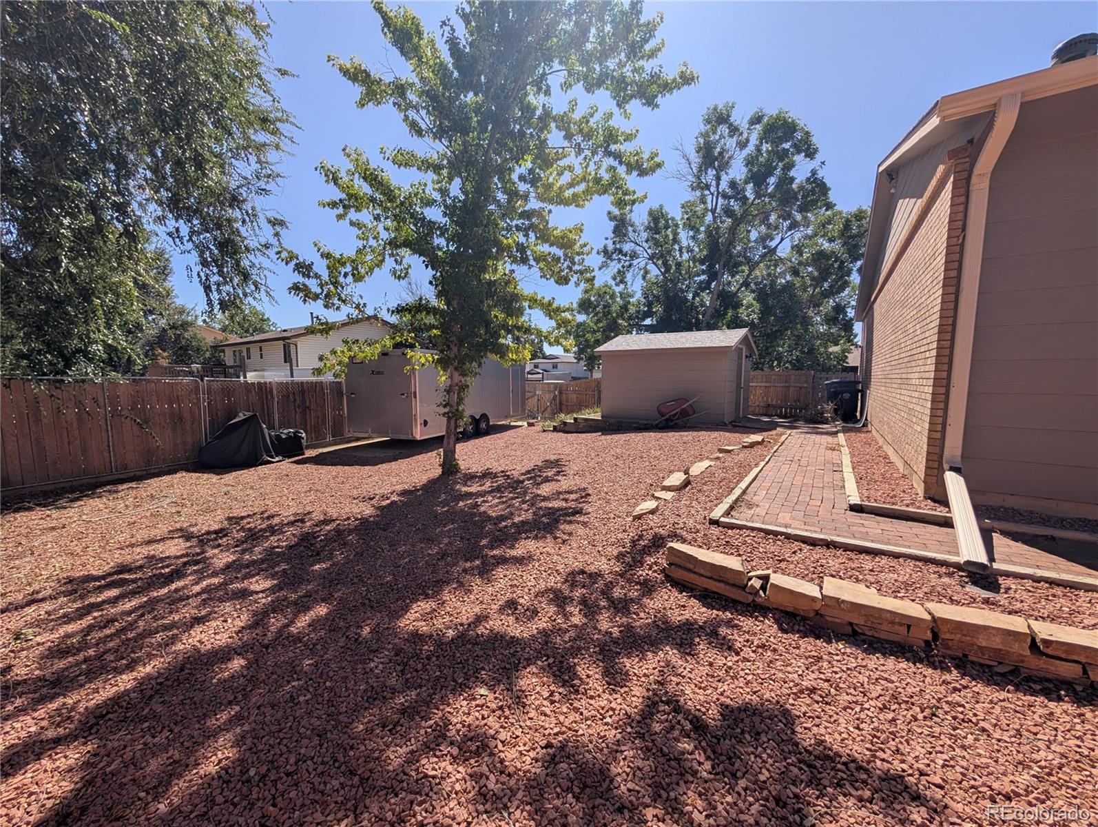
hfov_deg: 110.5
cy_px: 414
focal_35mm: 12
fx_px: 381
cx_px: 549
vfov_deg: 94.6
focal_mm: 2.02
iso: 52
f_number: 1.7
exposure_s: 1/2439
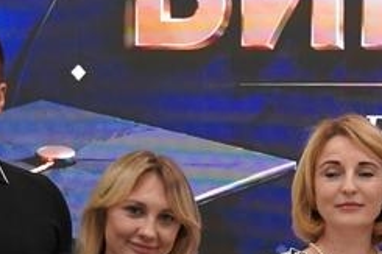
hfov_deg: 11.0
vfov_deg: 7.3
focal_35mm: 184
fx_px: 1951
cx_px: 455
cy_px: 419
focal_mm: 30
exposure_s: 1/160
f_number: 4
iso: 2500
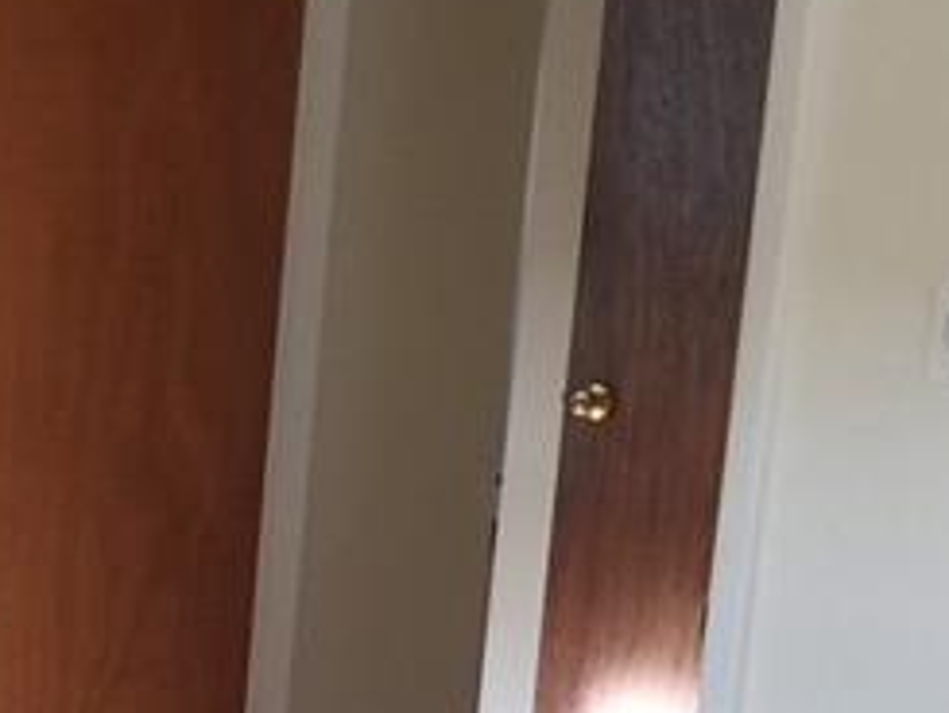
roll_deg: -0.7
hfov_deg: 14.1
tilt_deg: -14.3
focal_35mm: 121
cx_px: -856
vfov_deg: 11.9
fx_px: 3319
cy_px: 938
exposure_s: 1/40
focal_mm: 4.15
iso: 32
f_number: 2.2
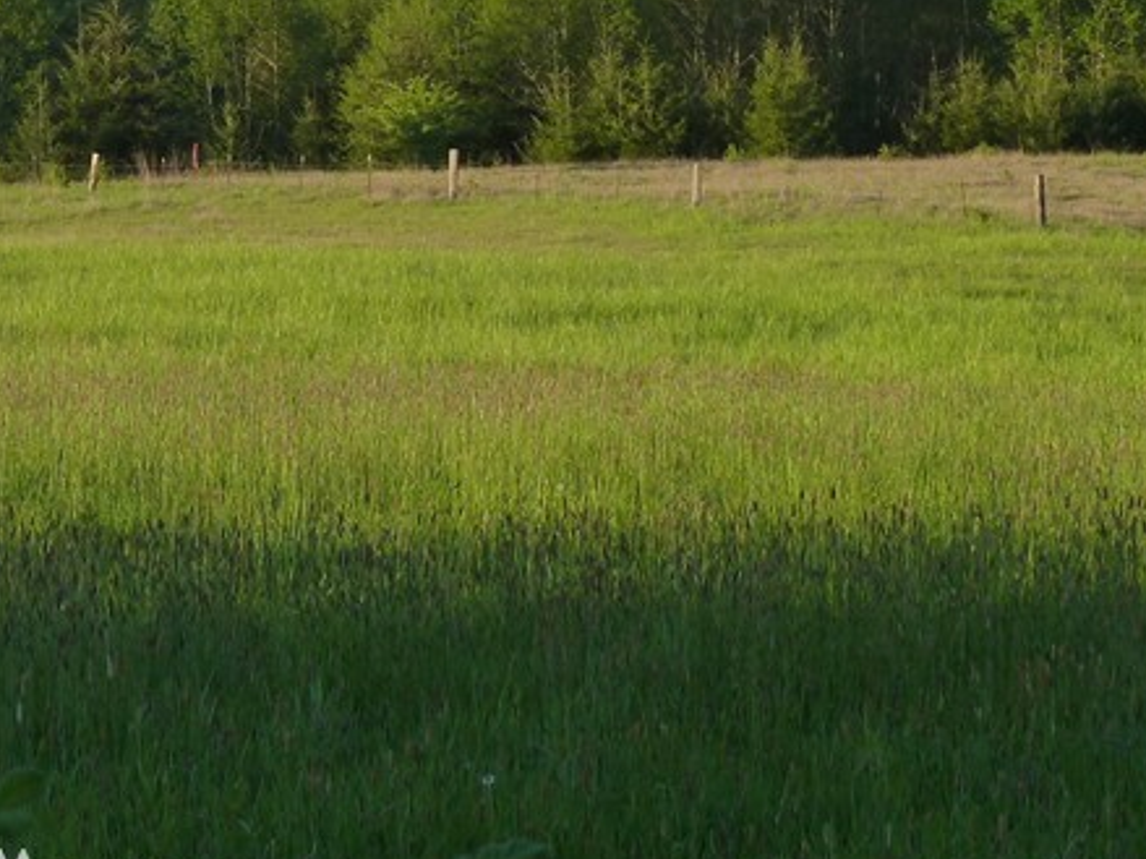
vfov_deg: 7.0
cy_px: -23
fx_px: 6950
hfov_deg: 9.4
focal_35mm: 210
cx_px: 99
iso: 125
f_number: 4.3
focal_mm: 14.7
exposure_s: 1/250
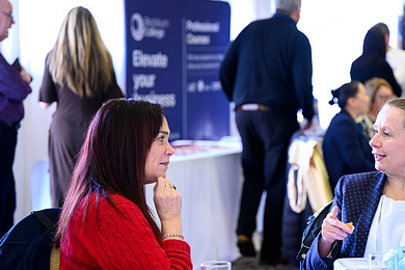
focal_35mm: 104
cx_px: 279
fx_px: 1170
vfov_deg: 13.2
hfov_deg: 19.6
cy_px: 150
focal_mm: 70
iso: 12800
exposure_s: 1/200
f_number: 2.8
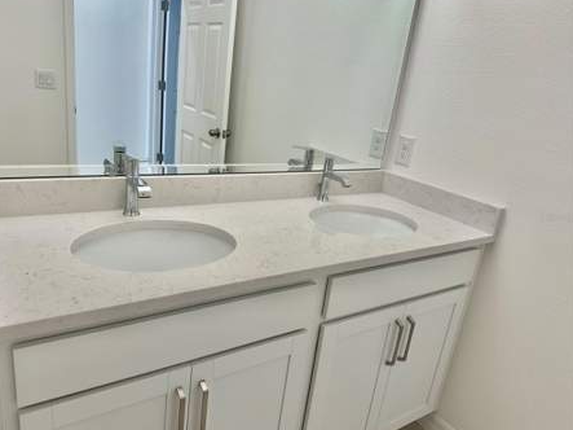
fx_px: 430
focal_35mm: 26
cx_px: 266
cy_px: 218
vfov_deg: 53.0
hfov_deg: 67.2
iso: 80
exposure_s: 1/120
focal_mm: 6.86
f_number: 1.78
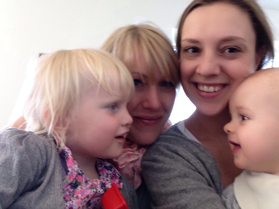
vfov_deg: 40.7
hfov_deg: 52.6
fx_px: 282
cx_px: 140
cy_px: 104
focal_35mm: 35
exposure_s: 1/30
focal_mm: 2.18
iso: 64
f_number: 2.4
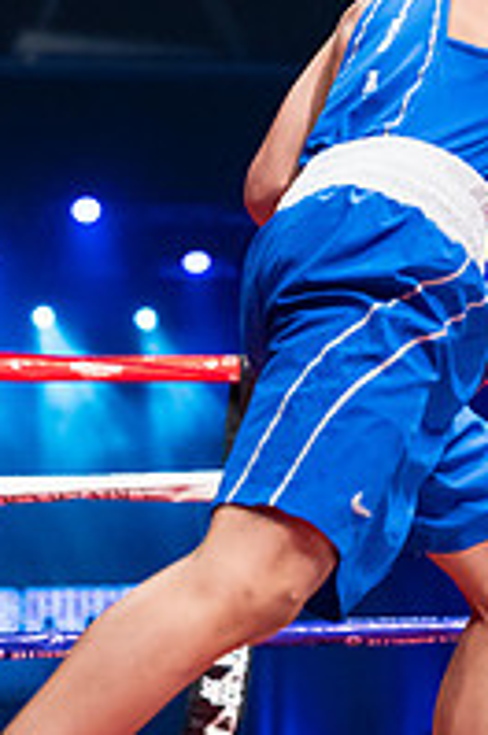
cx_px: 728
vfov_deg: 14.0
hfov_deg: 9.1
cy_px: 94
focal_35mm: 146
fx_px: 2979
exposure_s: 1/1000
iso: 3200
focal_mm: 50
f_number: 2.5
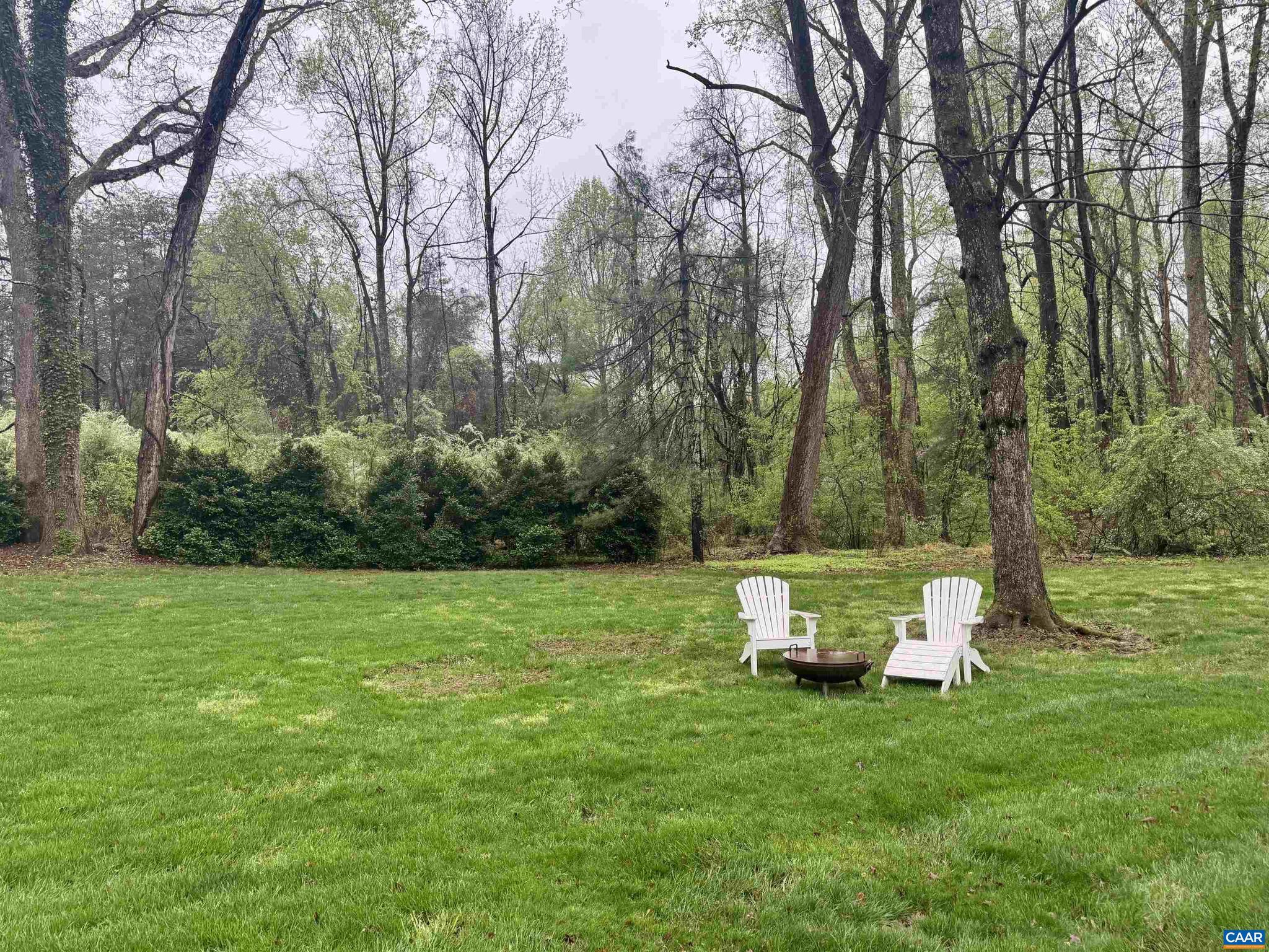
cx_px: 634
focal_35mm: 24
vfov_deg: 56.8
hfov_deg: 71.6
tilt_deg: -0.7
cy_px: 476
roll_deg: +2.5
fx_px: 880
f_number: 1.78
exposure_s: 1/121
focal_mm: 6.76
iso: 80
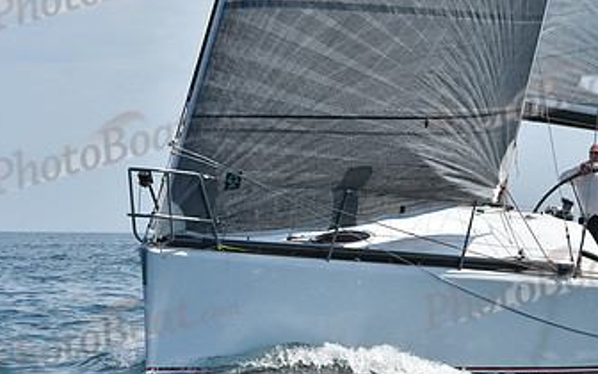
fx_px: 2722
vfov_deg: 7.9
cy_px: 216
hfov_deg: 12.5
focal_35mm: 167
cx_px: 333
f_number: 8
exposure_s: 1/1250
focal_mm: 95
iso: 250
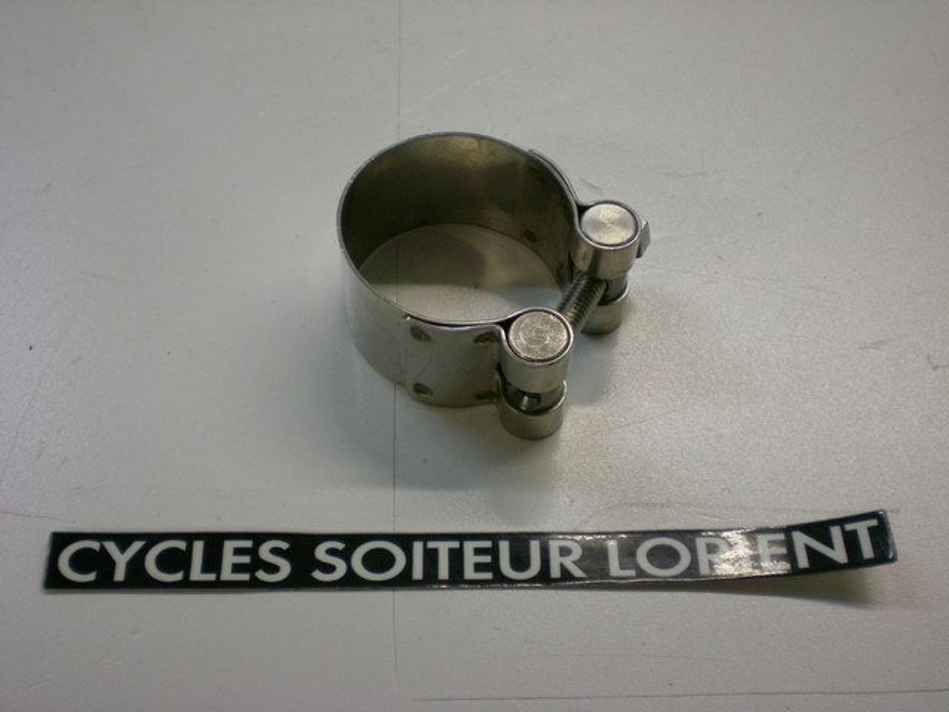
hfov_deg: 42.9
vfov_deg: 32.9
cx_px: 474
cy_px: 356
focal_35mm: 44
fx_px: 1206
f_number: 3.5
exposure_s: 1/49.6
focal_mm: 7.4
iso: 200
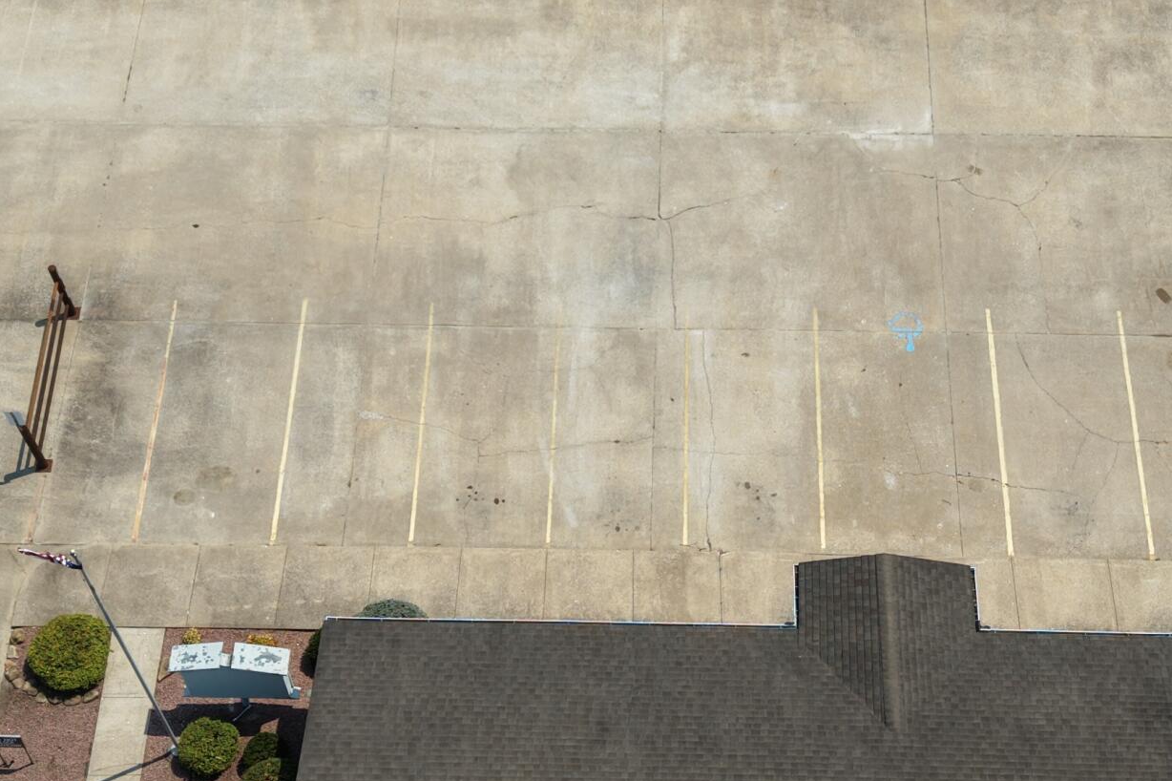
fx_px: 1985
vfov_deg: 22.2
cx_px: 620
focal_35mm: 61
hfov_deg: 32.9
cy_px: 477
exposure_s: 1/5000
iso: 120
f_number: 1.8
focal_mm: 8.67
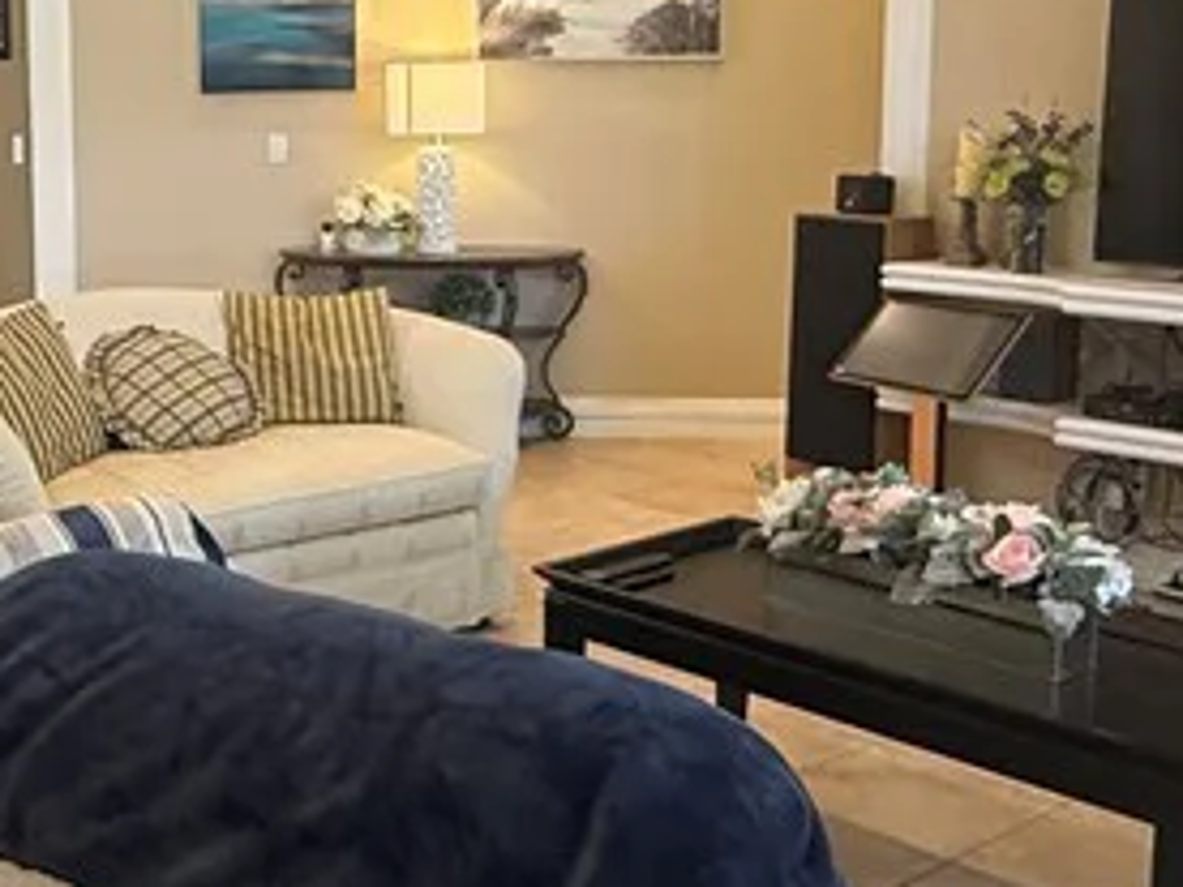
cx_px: 279
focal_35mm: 52
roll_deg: +0.5
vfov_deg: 27.9
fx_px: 1777
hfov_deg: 35.9
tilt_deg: -7.0
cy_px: 313
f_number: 2.2
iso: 250
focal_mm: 2.22
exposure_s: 1/60
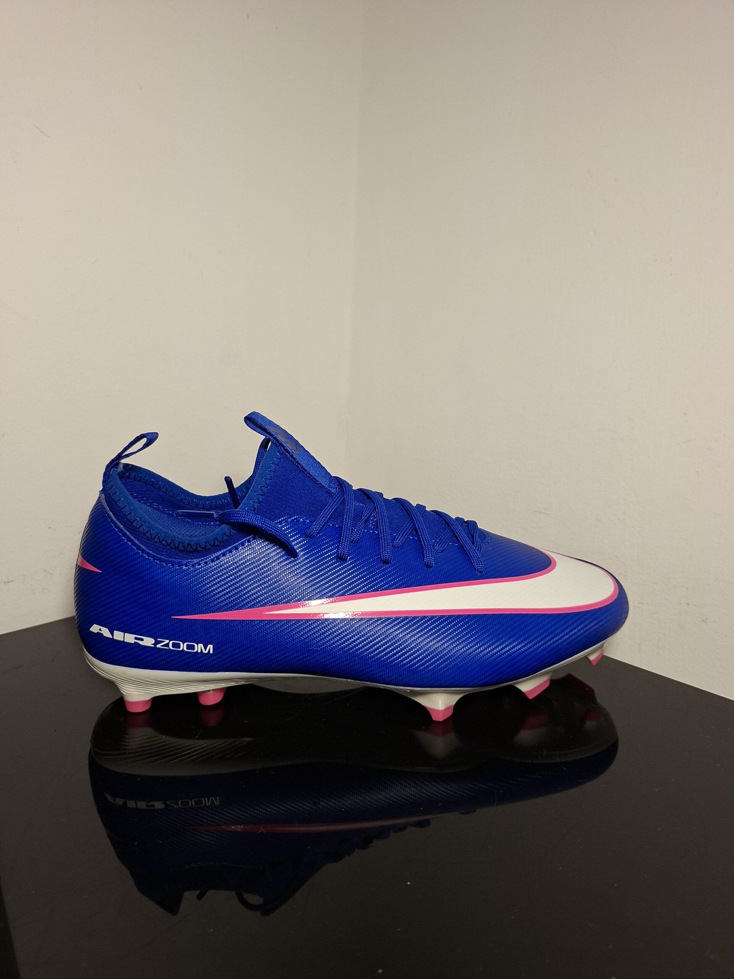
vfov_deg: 73.9
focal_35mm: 23
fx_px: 650
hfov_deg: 58.9
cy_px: 490
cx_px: 367
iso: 125
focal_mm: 5.54
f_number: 1.8
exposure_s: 1/120
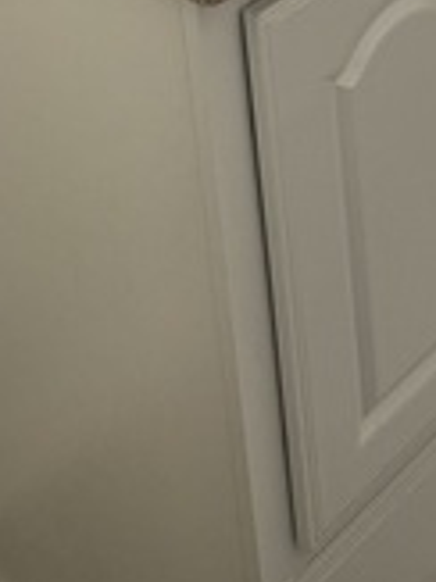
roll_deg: +2.5
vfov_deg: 15.6
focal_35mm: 98
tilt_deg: -14.4
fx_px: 1648
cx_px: 658
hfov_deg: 14.1
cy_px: -602
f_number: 1.78
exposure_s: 1/60
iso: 125
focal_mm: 6.76
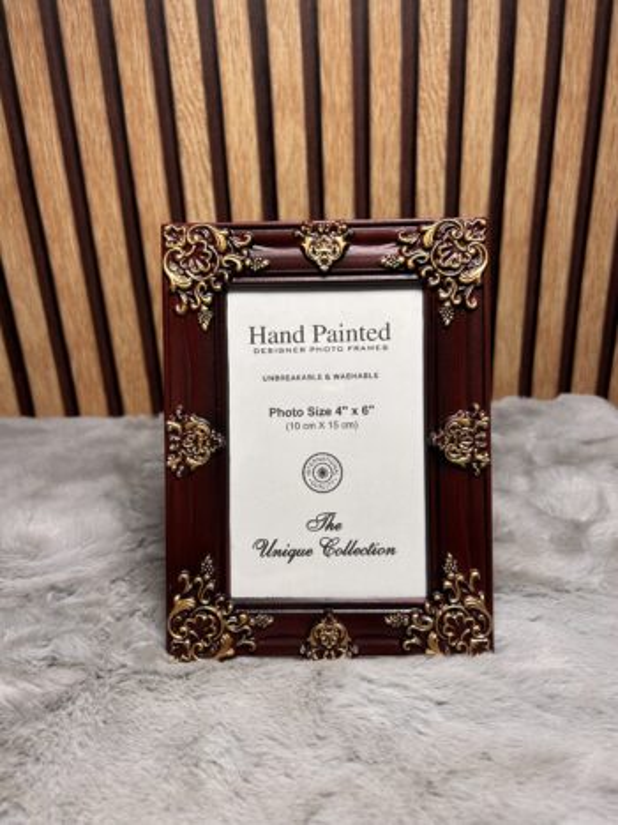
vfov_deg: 67.3
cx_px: 309
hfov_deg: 53.0
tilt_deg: -22.4
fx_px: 619
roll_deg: +0.9
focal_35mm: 26
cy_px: 412
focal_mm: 5.7
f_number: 1.5
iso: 50
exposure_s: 1/99
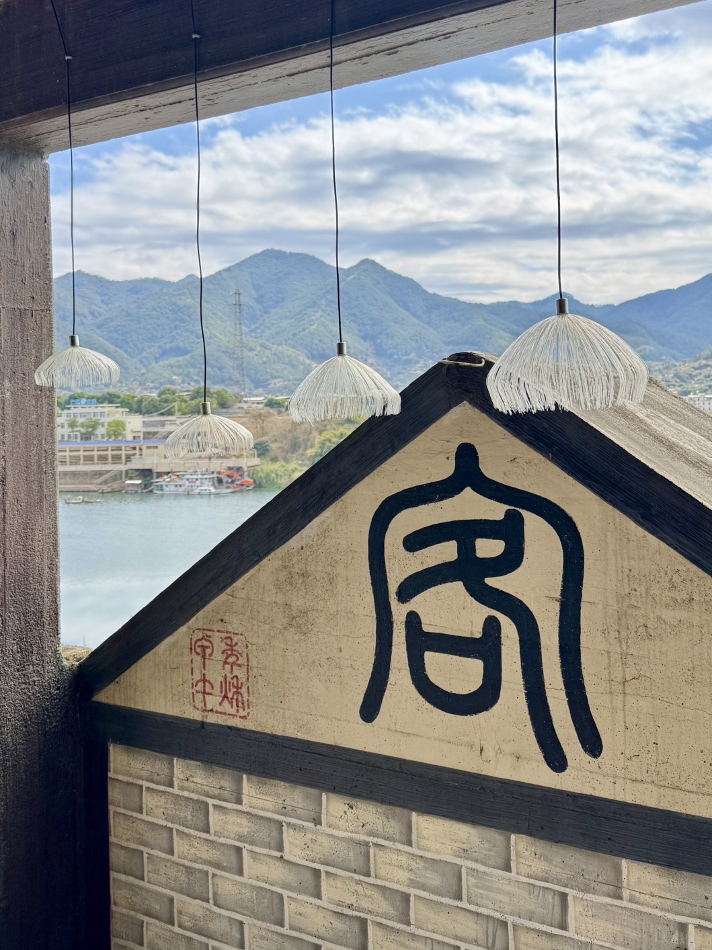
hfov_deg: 41.7
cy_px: 389
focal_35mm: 34
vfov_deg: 53.7
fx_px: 933
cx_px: 395
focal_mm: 6.76
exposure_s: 1/1131
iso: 80
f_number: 1.78
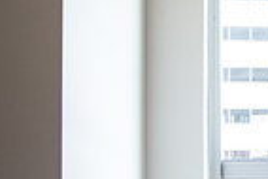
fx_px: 850
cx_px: 506
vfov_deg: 12.0
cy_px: 106
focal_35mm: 114
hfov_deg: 15.1
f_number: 2.8
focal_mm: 28
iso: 1600
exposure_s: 1/250
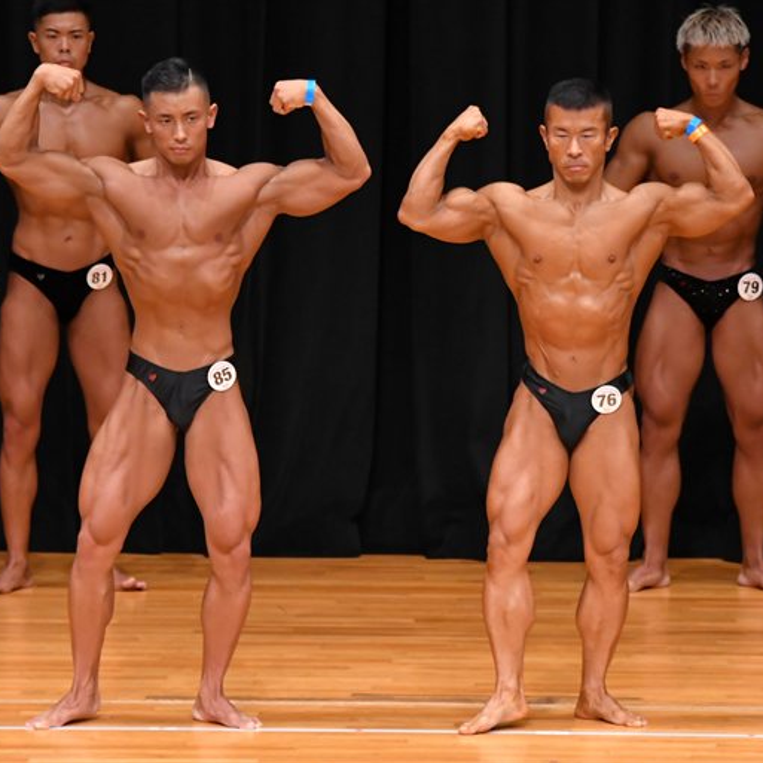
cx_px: 411
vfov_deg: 4.8
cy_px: 381
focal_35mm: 366
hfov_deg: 4.8
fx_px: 9127
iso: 4000
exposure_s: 1/400
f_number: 5.6
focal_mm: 190
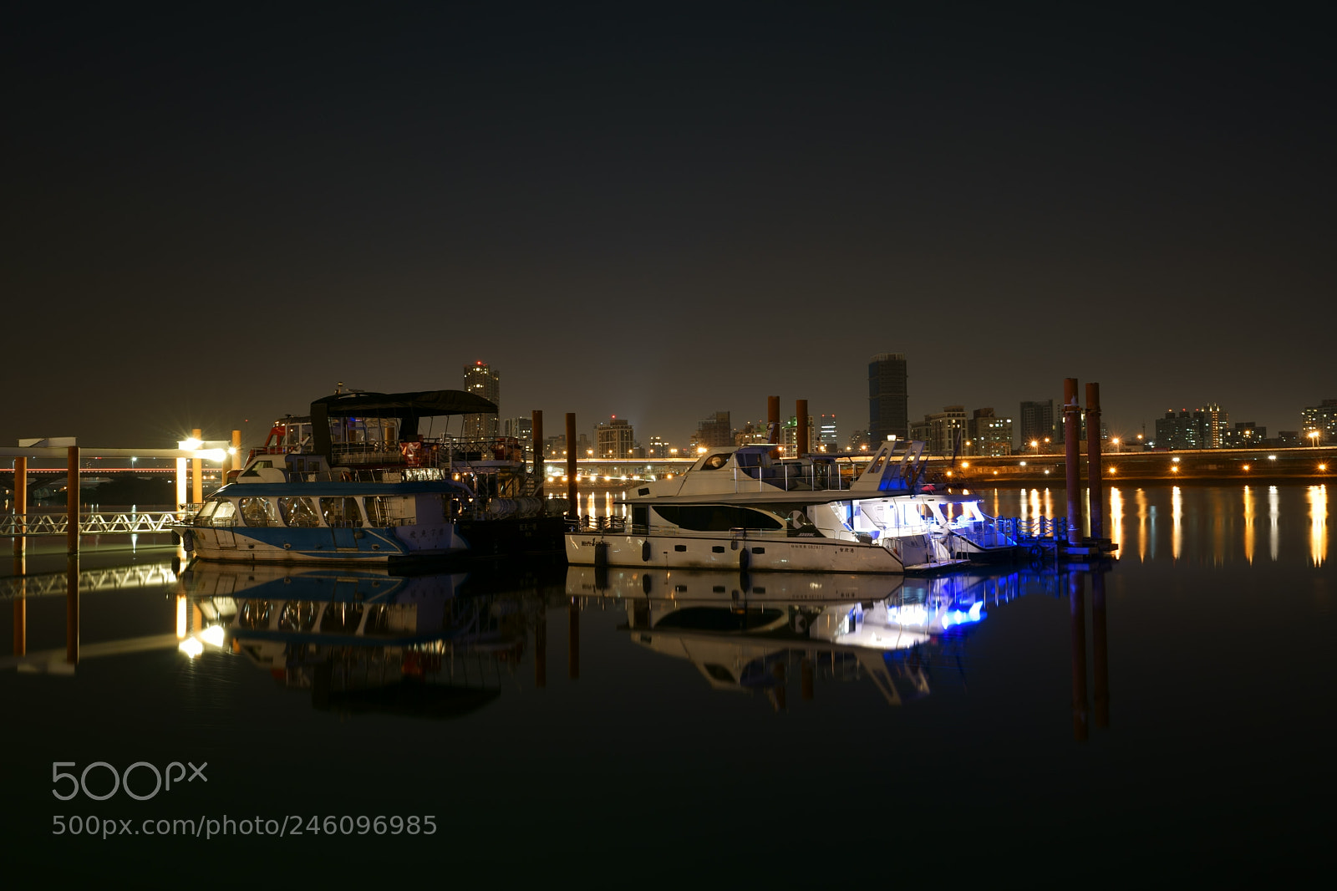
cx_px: 668
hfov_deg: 54.4
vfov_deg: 37.8
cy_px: 446
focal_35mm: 35
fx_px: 1300
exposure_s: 95
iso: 50
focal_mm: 35
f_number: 11
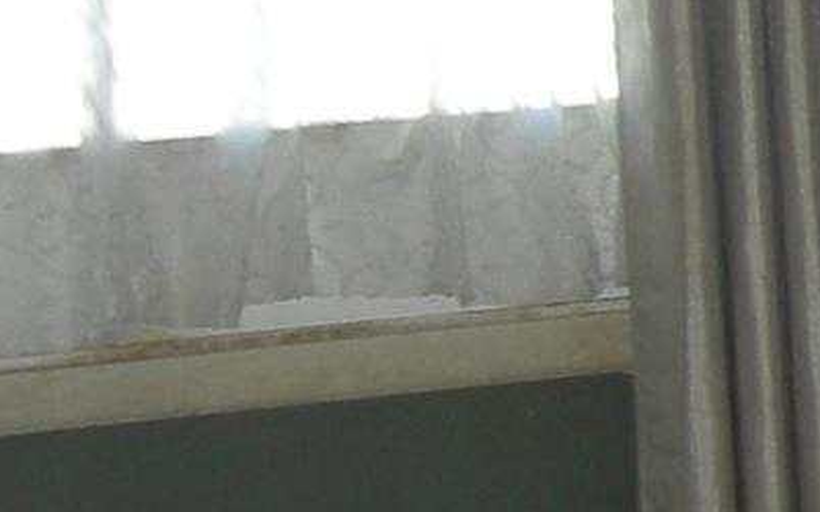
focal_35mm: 196
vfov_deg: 6.7
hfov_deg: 10.1
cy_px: 222
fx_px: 4378
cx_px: 1527
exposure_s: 1/60.1
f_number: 2.7
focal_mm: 7.5
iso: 103
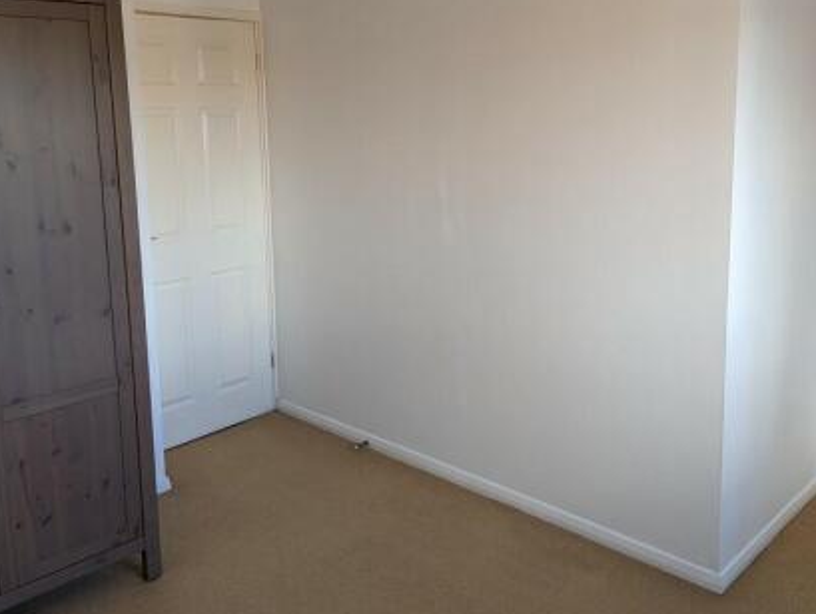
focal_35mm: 34
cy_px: 234
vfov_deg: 41.6
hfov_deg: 53.4
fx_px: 803
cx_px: 503
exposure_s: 1/100
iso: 125
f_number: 1.85
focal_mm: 6.81
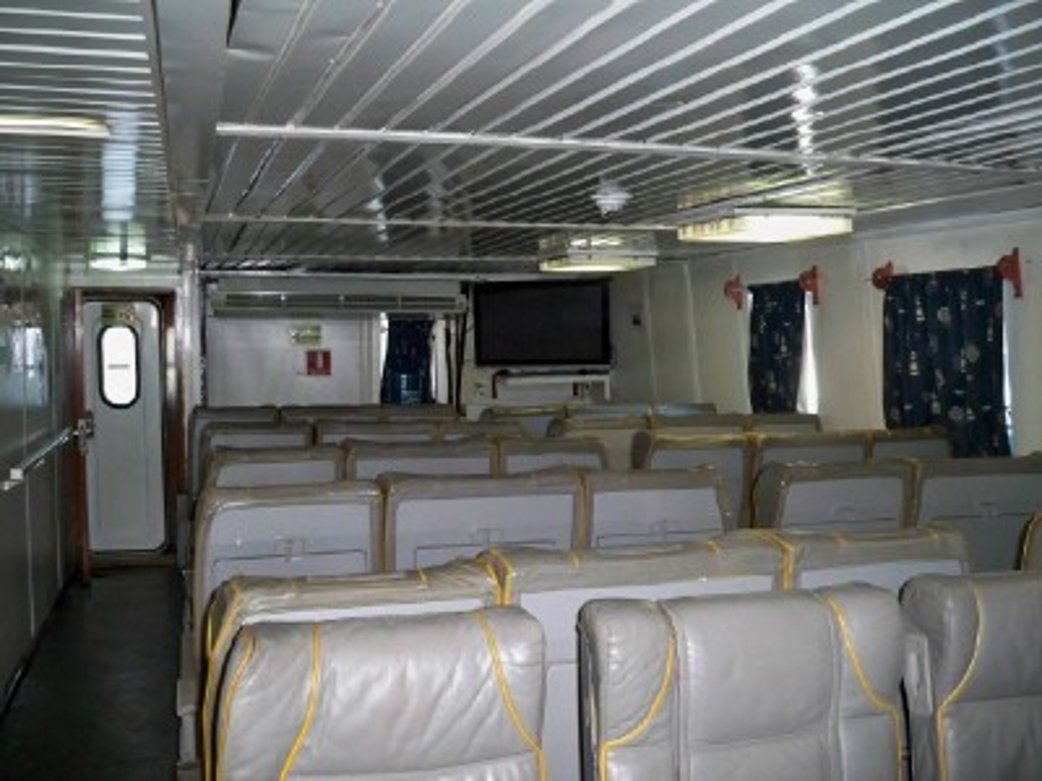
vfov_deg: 40.7
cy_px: 390
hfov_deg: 52.6
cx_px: 521
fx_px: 1054
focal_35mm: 35
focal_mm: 6.3
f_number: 3.1
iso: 400
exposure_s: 1/60
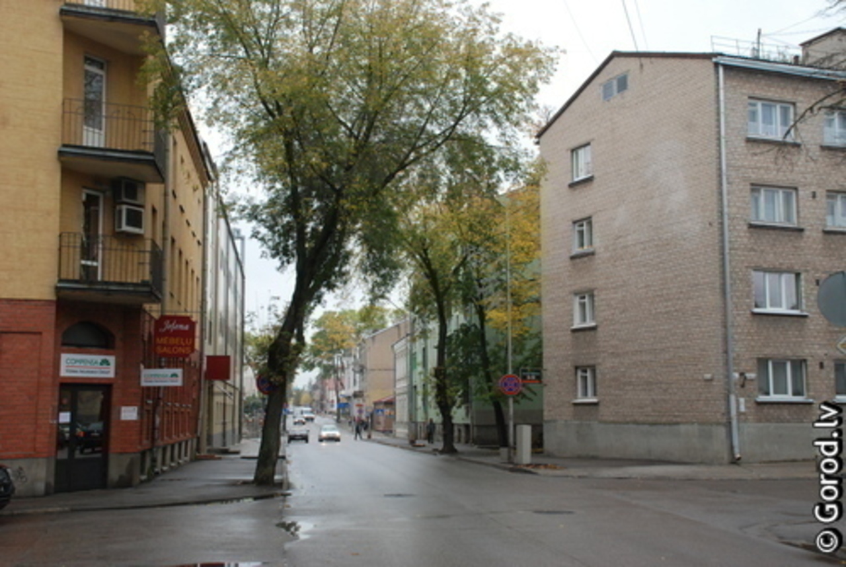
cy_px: 284
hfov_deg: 42.3
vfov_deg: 29.0
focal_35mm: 46
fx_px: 1095
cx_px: 423
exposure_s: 1/125
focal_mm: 31
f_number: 8
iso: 640
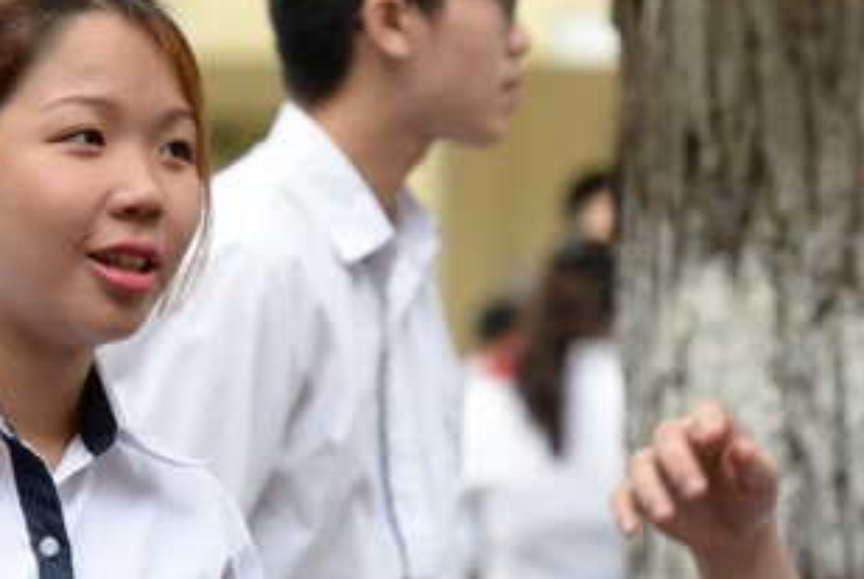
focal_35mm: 349
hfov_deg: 5.9
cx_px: 246
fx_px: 8388
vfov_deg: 4.0
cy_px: 357
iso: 500
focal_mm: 120
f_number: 4
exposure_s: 1/160
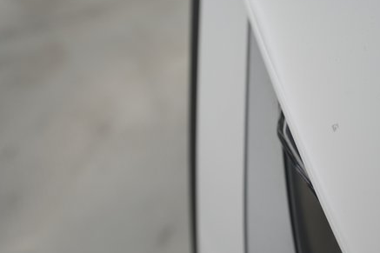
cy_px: 103
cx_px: 271
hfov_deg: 46.2
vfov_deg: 32.5
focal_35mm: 41
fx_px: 433
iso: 800
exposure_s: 1/100
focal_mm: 28
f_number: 4.5
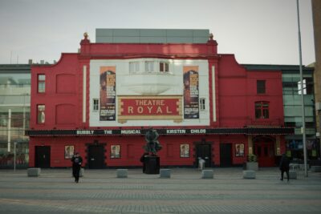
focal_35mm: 39
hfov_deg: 49.5
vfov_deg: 34.2
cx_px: 160
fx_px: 348
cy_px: 107
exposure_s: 1/160
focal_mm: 26
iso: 100
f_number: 6.3
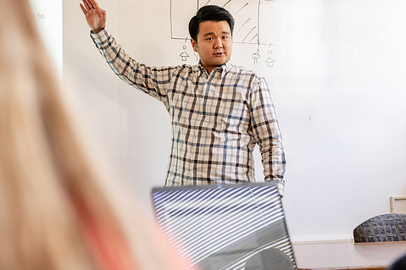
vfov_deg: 21.5
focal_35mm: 63
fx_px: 710
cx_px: 205
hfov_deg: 31.9
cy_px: 107
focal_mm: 52
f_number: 3.2
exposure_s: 1/200
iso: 1600
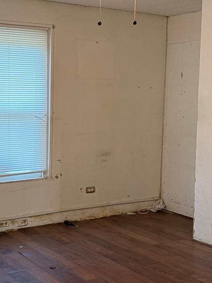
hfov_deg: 24.8
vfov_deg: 32.7
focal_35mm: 59
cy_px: 142
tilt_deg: -4.8
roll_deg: +0.3
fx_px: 482
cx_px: 80
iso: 500
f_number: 1.6
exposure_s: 1/60
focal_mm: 5.96
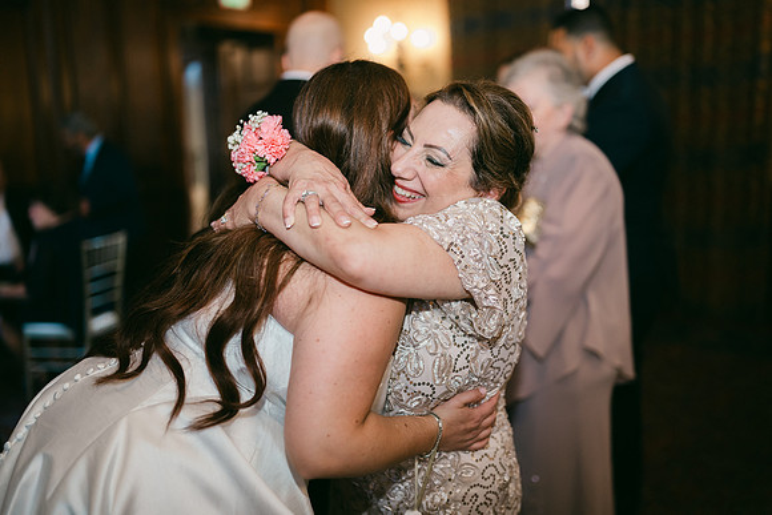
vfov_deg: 37.9
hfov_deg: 54.4
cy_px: 258
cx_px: 386
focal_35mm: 35
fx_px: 751
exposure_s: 1/125
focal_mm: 35
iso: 640
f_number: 1.2
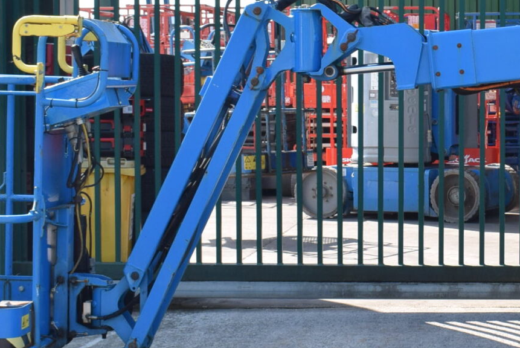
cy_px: 134
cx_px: 515
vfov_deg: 12.3
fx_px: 1612
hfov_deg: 17.9
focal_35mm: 111
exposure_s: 1/250
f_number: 8
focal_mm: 25
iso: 280
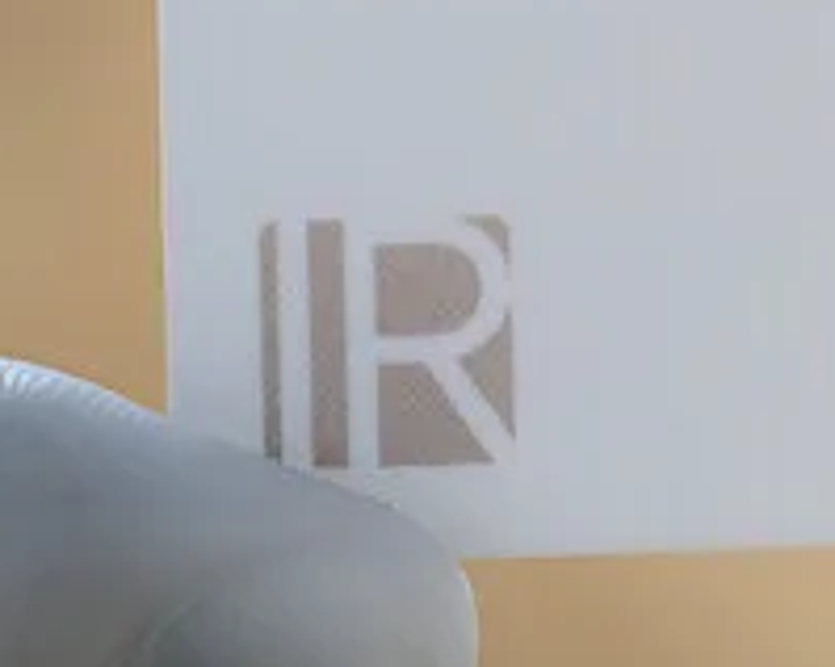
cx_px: 1152
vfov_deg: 4.4
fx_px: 8719
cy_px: -134
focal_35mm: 353
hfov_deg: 5.4
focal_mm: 50
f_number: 4
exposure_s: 1/800
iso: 160
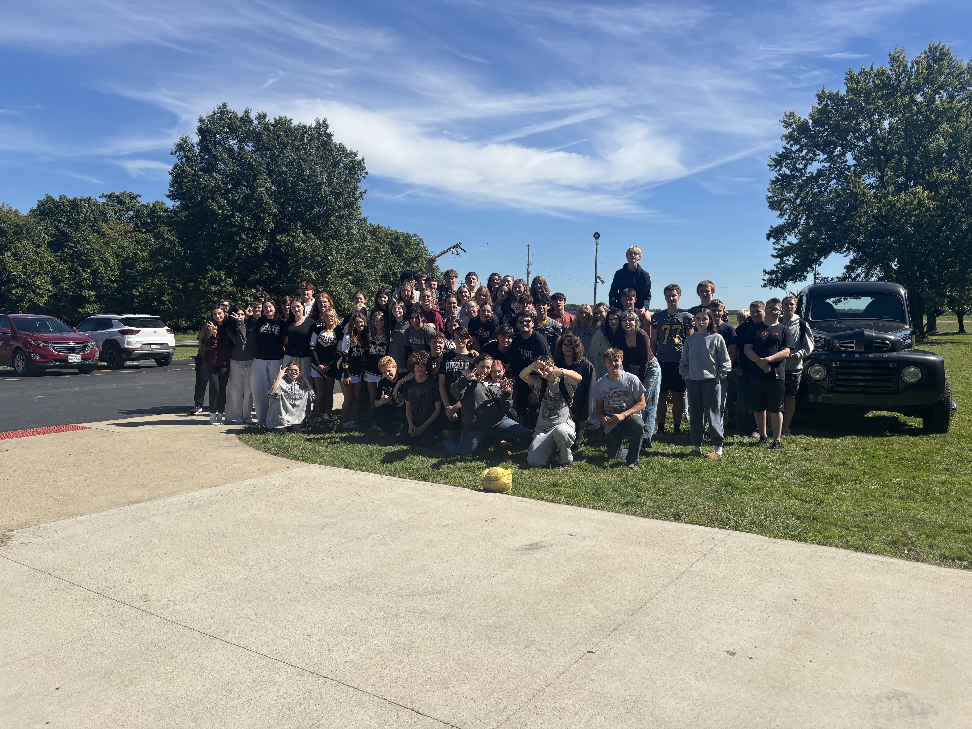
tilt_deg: -3.9
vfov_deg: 53.1
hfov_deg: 67.3
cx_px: 486
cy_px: 364
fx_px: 730
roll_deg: -0.7
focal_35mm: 26
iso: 50
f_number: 1.6
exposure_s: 1/4854
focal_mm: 5.96
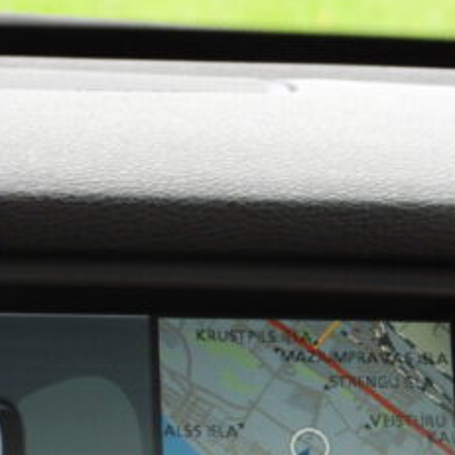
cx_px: 18
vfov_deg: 7.5
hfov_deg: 7.5
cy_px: 496
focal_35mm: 232
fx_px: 3450
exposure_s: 1/60
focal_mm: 15.3
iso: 220
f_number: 3.5
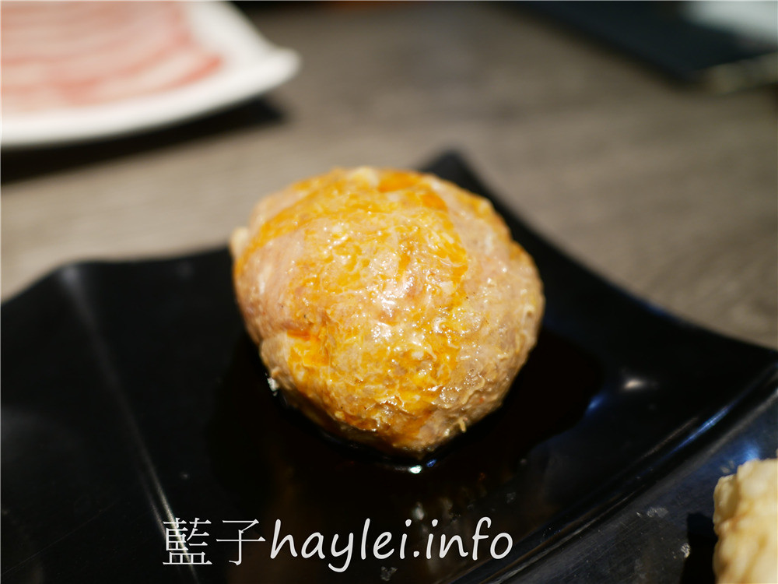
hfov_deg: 60.0
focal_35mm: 30
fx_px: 674
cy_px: 292
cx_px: 389
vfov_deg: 46.8
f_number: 1.7
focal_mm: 15
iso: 200
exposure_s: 1/100
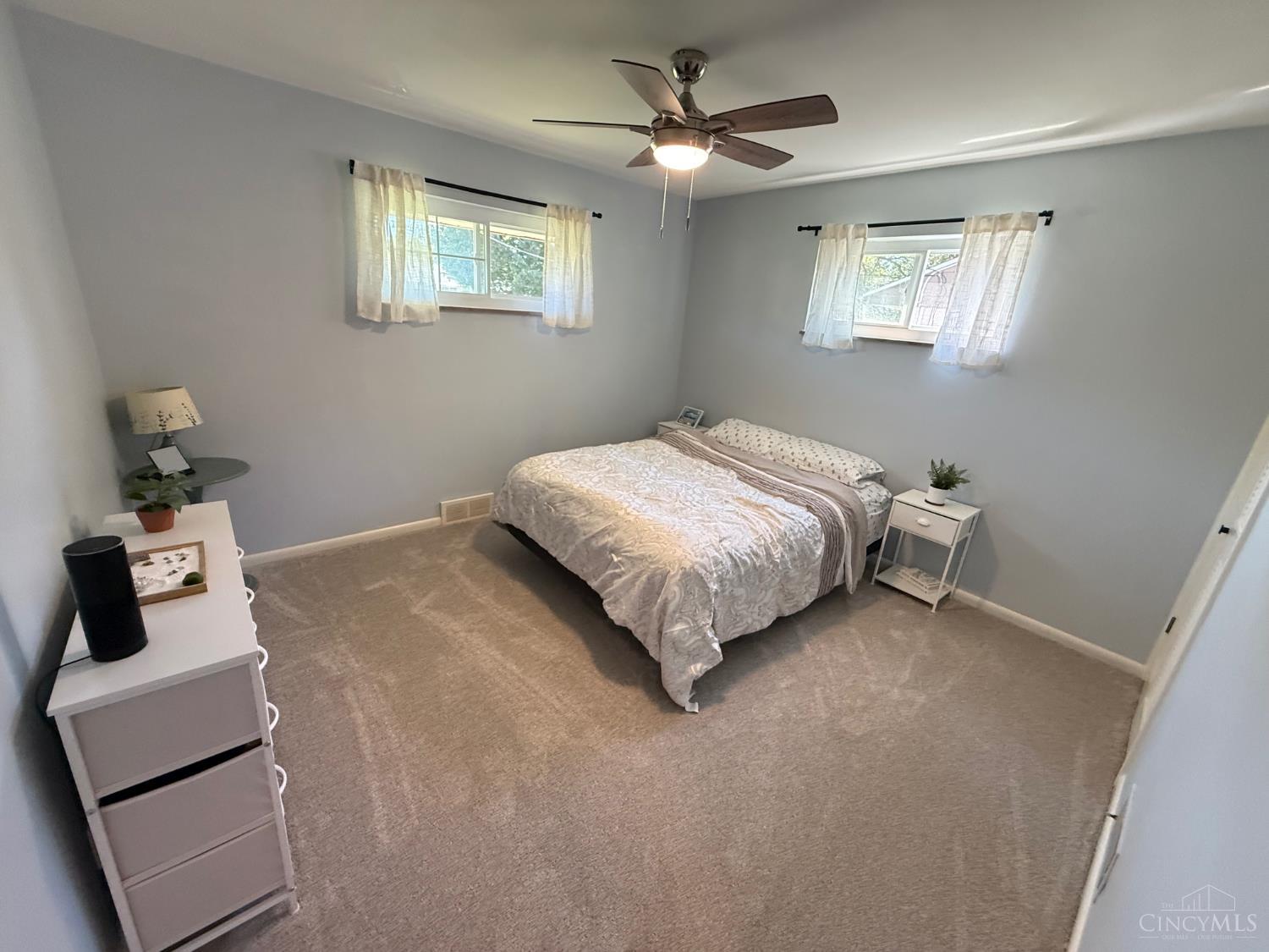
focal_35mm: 14
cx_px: 634
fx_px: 513
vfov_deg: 85.7
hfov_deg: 102.1
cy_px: 476
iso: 500
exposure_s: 1/120
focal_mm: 2.22
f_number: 2.2
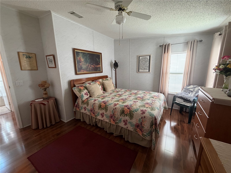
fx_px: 93
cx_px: 116
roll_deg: +1.9
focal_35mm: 14
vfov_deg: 85.7
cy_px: 86
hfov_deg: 102.1
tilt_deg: -10.1
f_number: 2.2
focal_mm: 2.22
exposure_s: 1/60
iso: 320
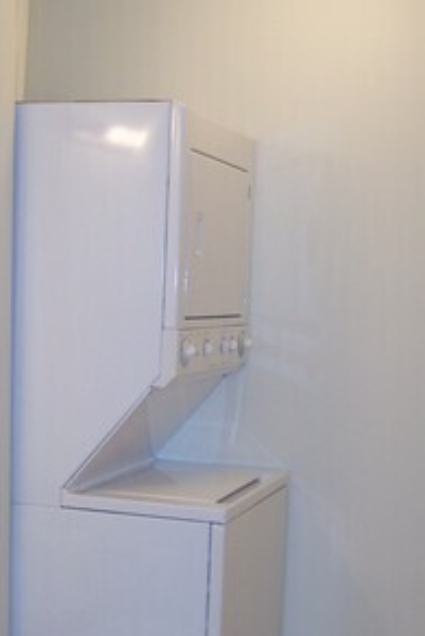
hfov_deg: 20.9
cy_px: 440
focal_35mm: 65
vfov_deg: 30.6
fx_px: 1150
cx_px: 182
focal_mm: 8
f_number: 2.8
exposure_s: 1/45
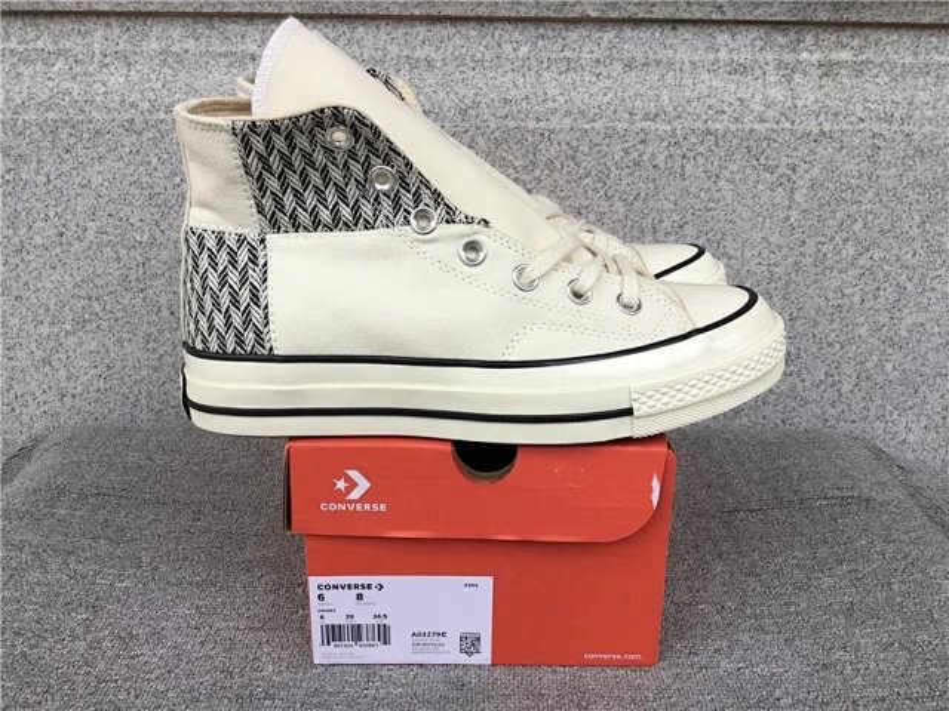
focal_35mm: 31
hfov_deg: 58.4
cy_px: 356
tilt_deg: -18.6
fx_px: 850
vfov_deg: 45.4
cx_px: 474
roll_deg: -0.4
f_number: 2.4
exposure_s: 1/201
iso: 25
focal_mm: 3.3
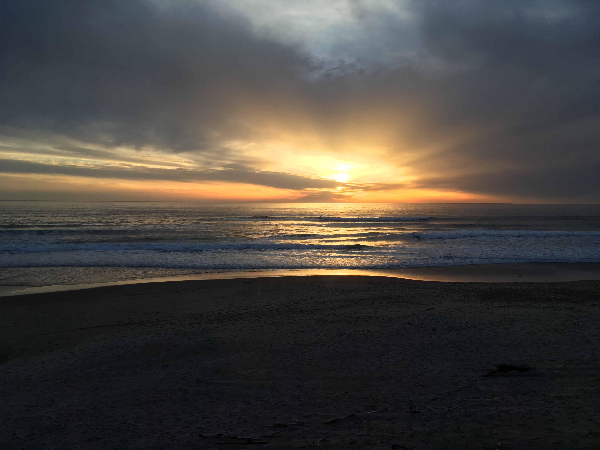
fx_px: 503
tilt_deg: -0.2
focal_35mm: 29
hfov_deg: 61.7
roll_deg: +0.4
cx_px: 300
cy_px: 225
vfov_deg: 48.2
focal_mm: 4.15
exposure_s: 1/247
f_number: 2.2
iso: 25
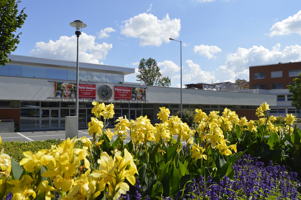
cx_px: 150
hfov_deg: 64.6
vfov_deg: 45.6
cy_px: 100
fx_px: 238
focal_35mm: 28
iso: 100
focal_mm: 19
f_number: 9
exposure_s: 1/320
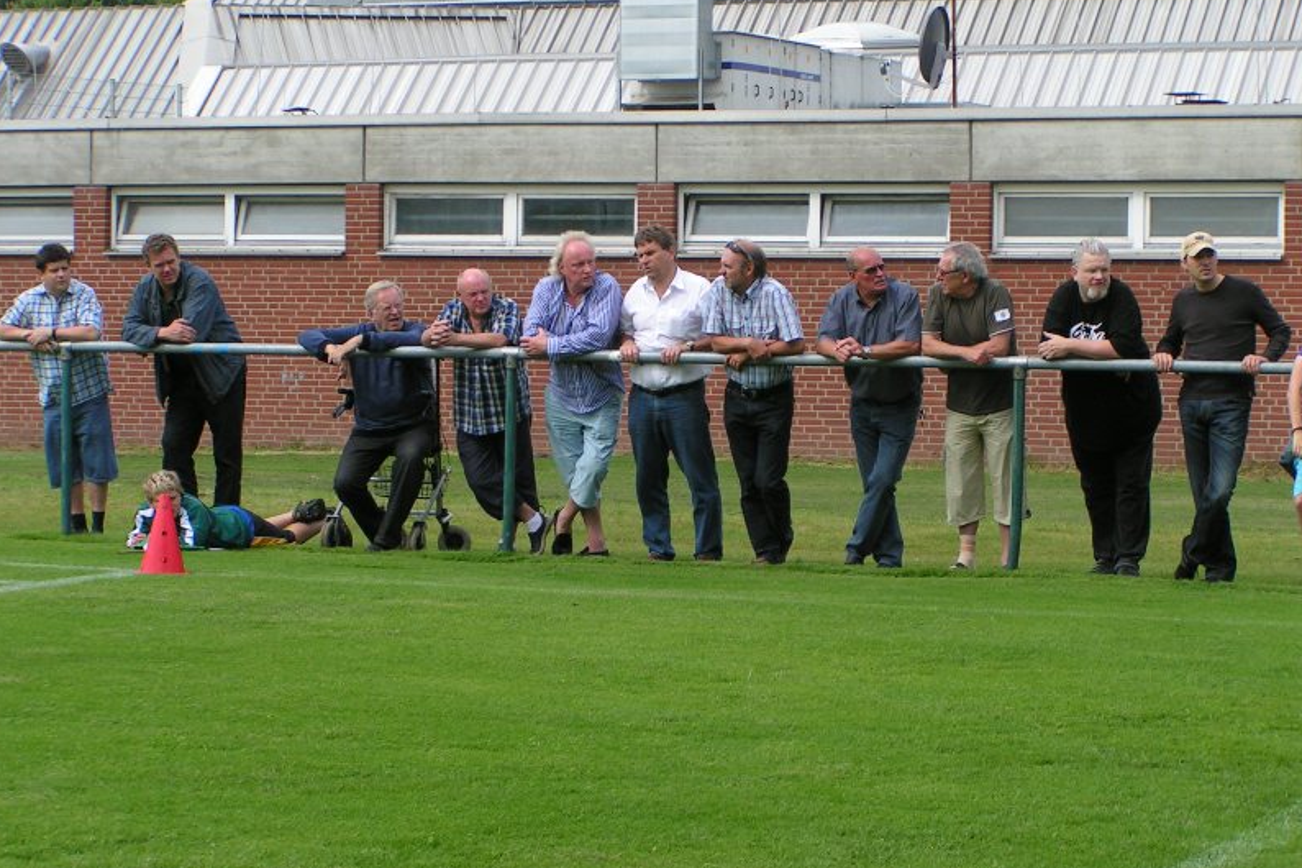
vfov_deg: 12.6
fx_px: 3941
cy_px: 387
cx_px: 648
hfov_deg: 18.8
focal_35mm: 109
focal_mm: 15.9
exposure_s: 1/250
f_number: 5.6
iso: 50
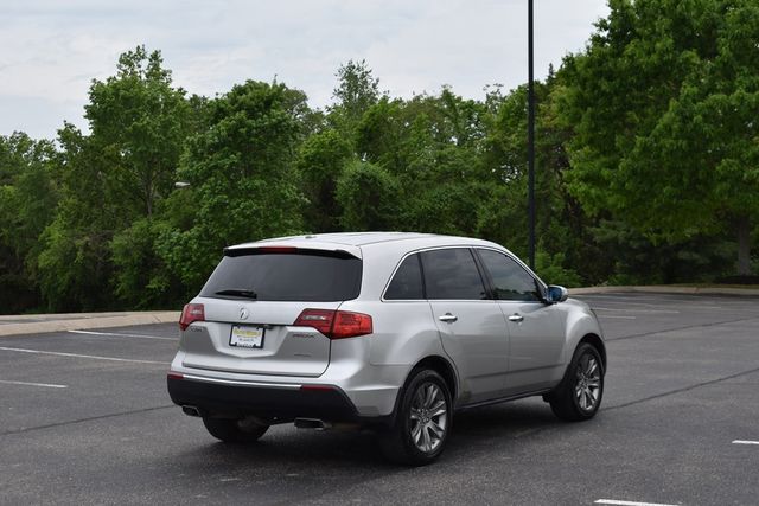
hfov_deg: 33.4
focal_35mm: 60
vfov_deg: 22.6
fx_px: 1265
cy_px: 253
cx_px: 380
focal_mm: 40
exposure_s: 1/250
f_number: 8
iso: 100
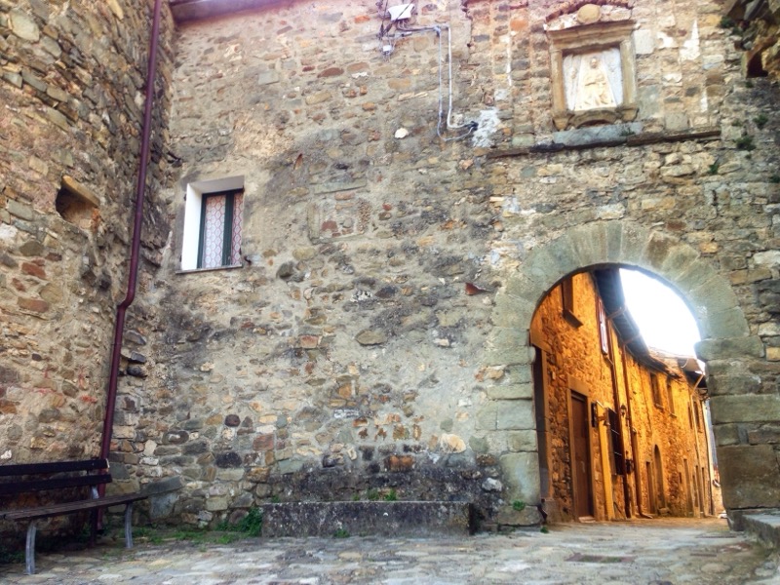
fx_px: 744
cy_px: 292
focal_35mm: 33
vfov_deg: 42.9
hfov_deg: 55.4
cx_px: 390
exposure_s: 1/60
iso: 64
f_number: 2.4
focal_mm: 4.12
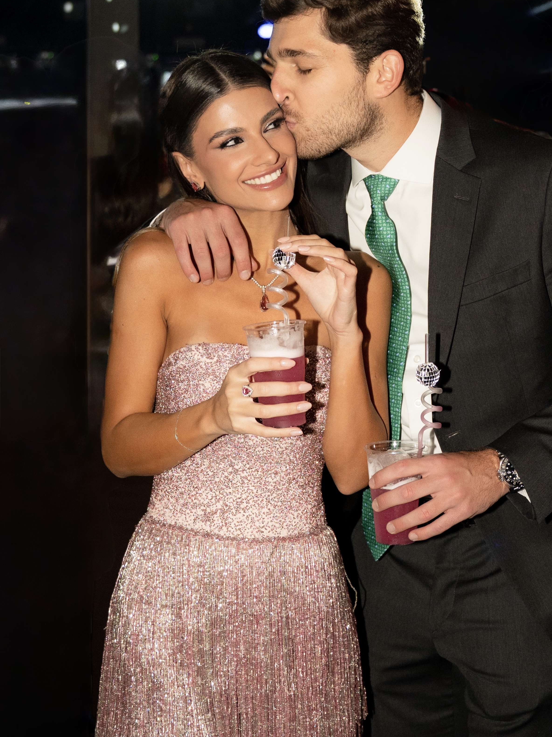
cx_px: 358
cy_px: 247
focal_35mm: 59
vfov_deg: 32.4
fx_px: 1255
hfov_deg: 24.7
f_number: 2.8
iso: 2000
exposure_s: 1/125
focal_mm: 28
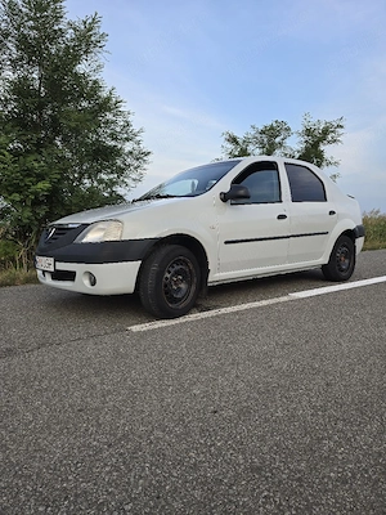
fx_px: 342
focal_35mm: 23
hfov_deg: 58.9
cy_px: 258
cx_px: 193
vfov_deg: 73.9
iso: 32
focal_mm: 6.3
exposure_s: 1/182
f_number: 1.7
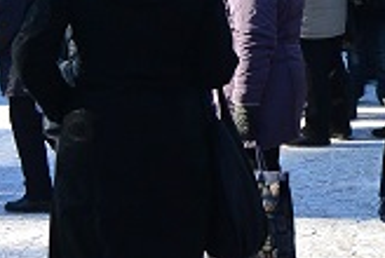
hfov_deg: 15.6
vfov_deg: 12.1
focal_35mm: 113
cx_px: 688
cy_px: 7
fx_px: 1211
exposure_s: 1/400
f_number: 4.5
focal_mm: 11
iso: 100
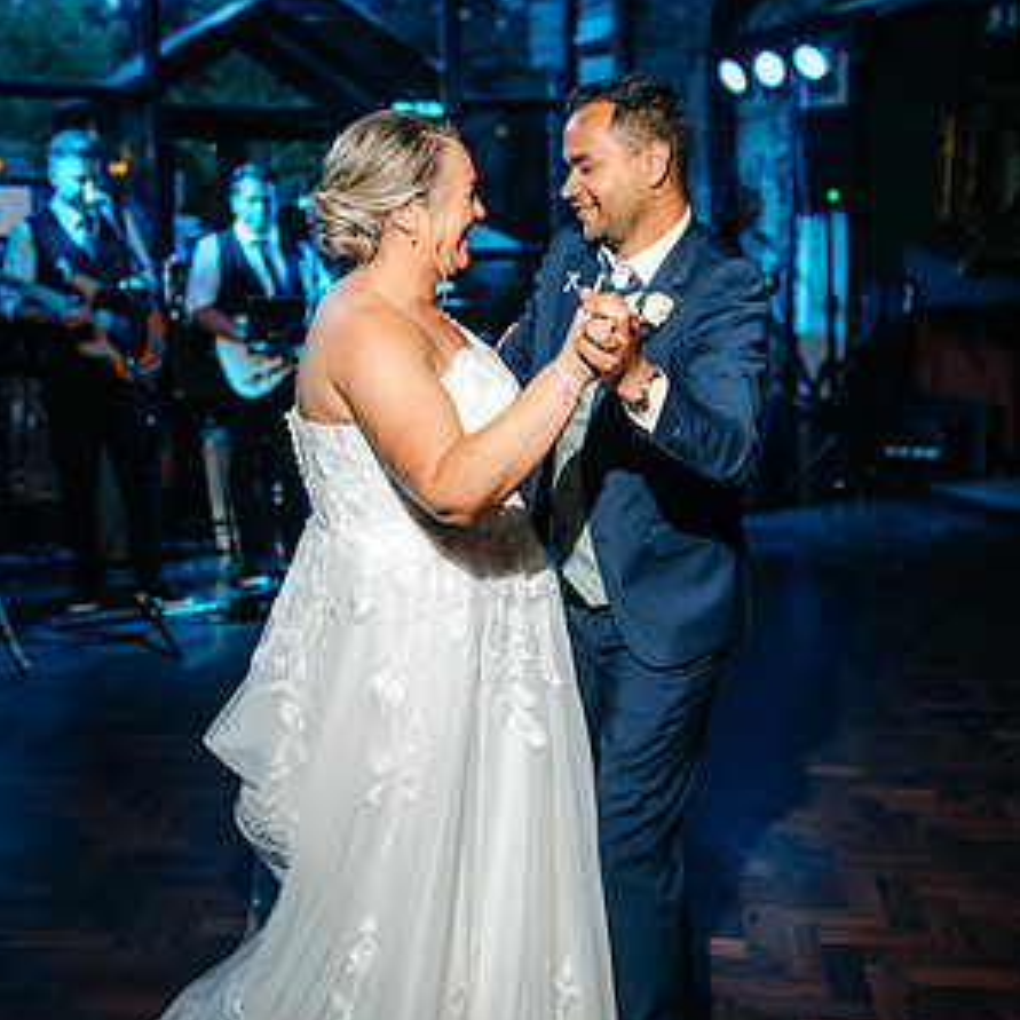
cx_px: 512
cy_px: 381
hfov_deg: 37.6
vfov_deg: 37.3
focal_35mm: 45
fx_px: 1500
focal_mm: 35
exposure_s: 1/200
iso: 320
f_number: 2.2
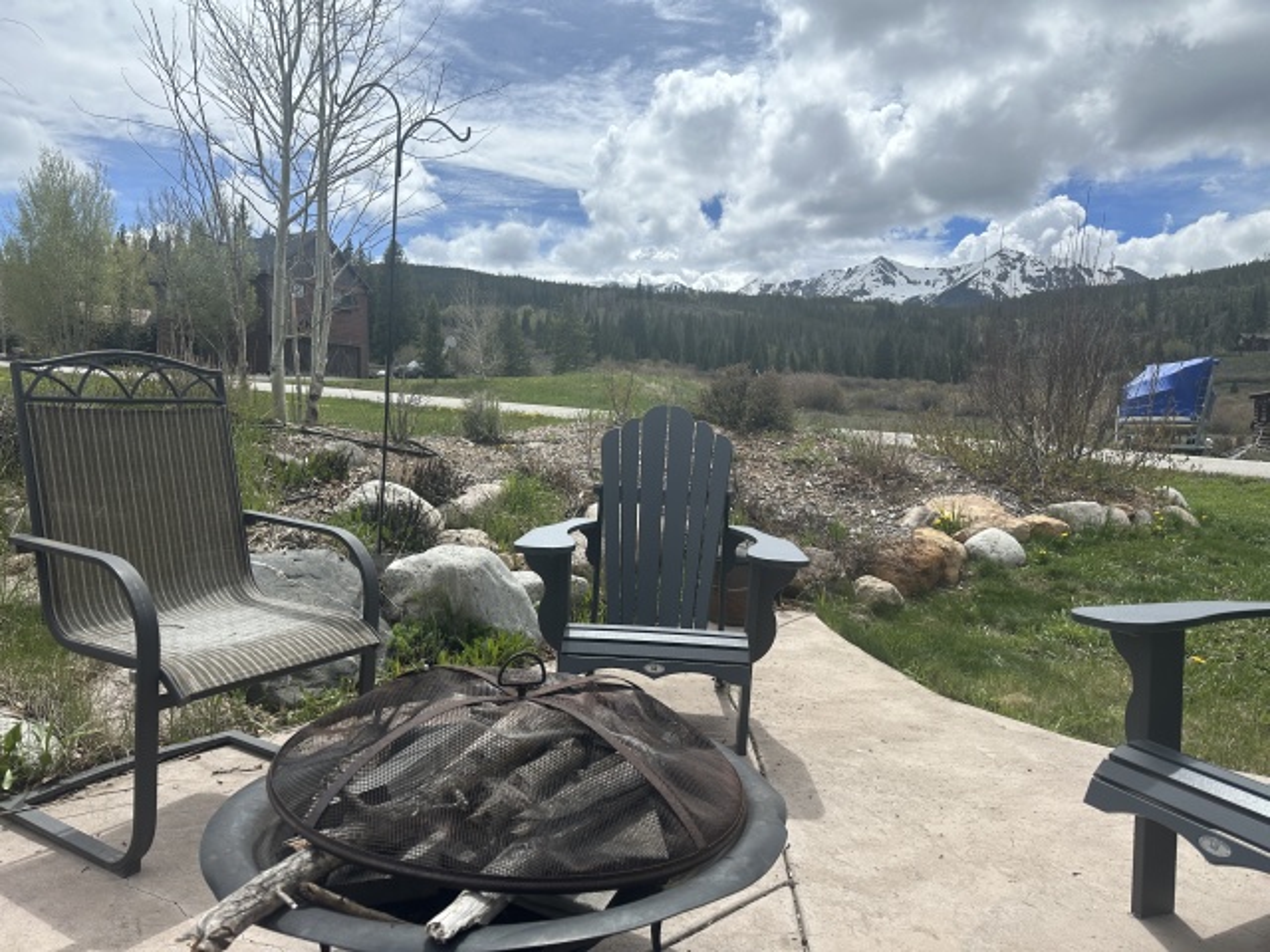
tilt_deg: -4.2
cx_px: 635
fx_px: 881
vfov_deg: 56.8
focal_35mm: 24
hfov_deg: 71.6
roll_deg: -0.6
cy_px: 476
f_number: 1.78
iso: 80
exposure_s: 1/7042
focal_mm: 6.86
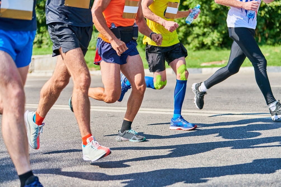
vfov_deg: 19.5
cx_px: 140
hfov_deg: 28.8
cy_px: 94
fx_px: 546
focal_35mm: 70
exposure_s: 1/4000
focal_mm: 70
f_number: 2.8
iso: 160
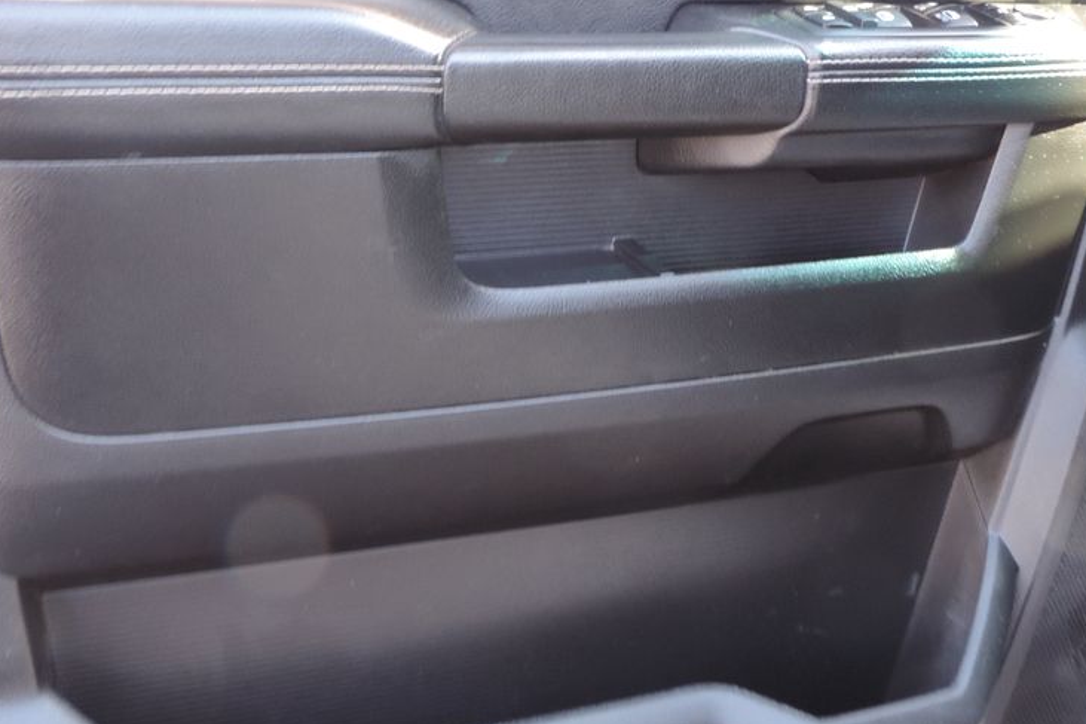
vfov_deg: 26.4
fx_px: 1538
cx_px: 679
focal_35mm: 51
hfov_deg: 38.6
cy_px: 257
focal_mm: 4.9
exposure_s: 1/30
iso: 220
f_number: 3.1
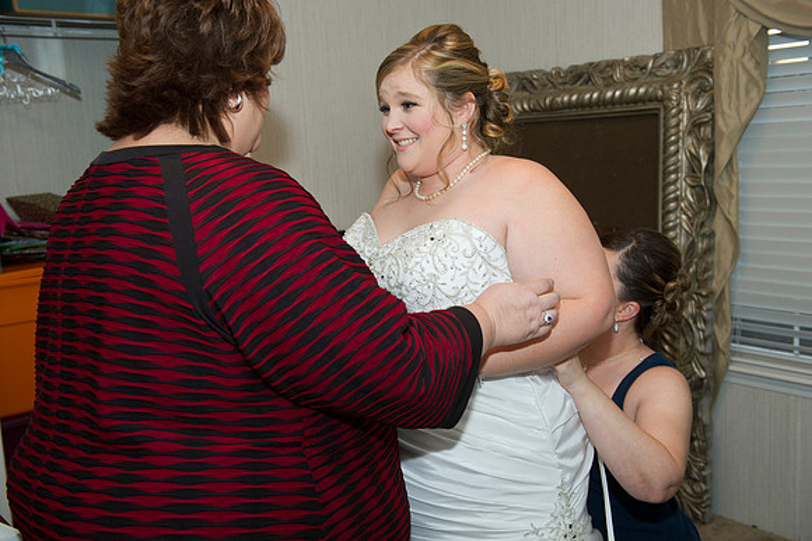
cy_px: 270
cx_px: 406
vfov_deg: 35.0
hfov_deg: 50.7
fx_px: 857
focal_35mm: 38
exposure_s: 1/100
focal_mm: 38
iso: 640
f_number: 5
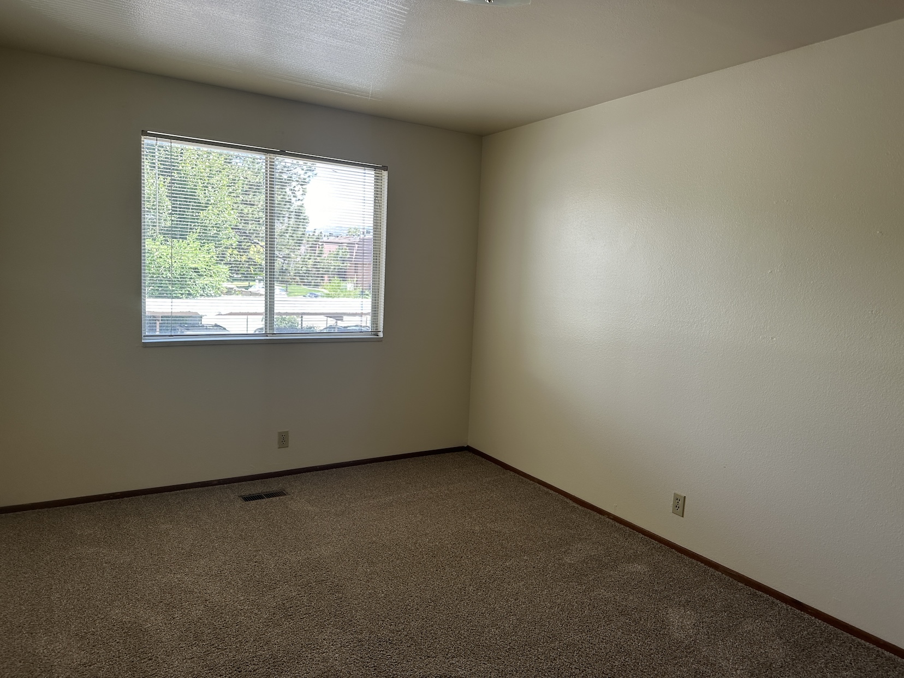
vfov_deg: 56.8
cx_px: 452
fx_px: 627
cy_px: 339
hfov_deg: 71.6
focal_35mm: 24
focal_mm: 6.86
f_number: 1.78
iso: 80
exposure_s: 1/121
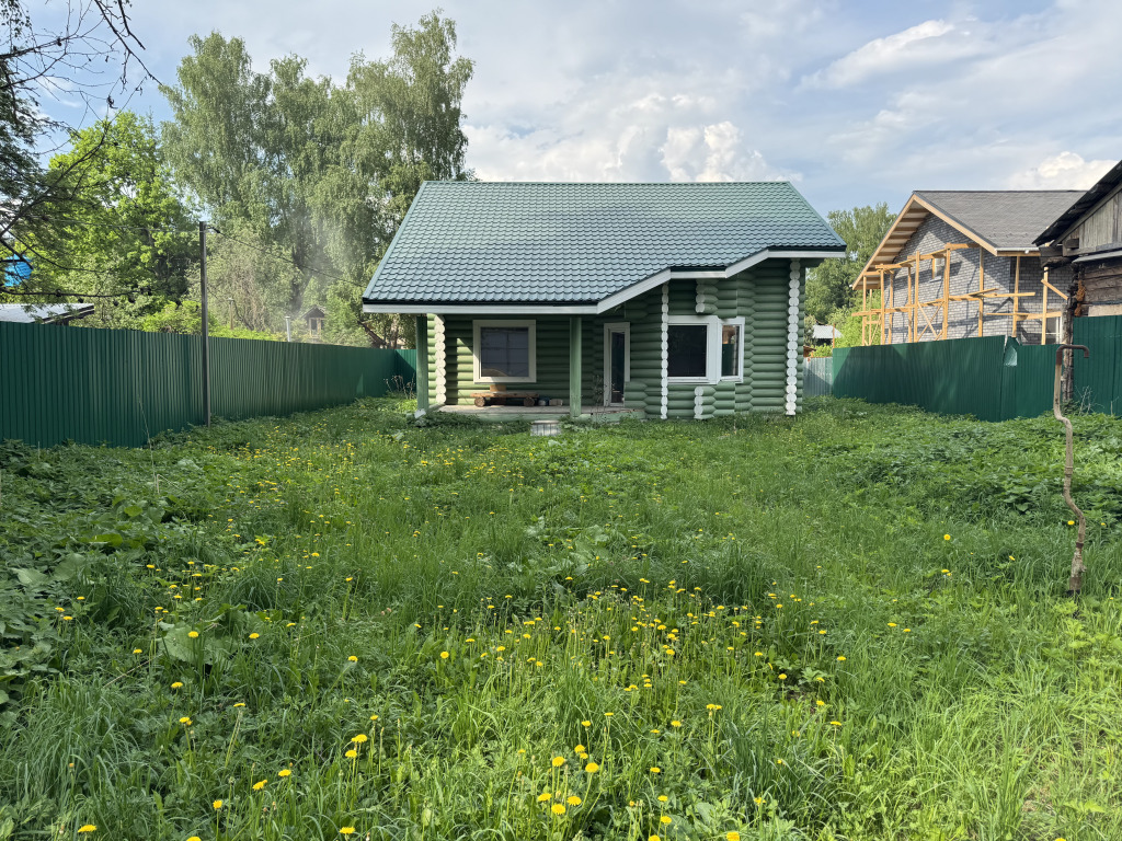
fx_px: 778
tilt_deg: -4.7
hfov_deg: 71.6
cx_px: 561
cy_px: 420
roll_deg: +0.1
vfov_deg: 56.8
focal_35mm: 24
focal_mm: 6.76
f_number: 1.78
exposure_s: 1/1524
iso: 80
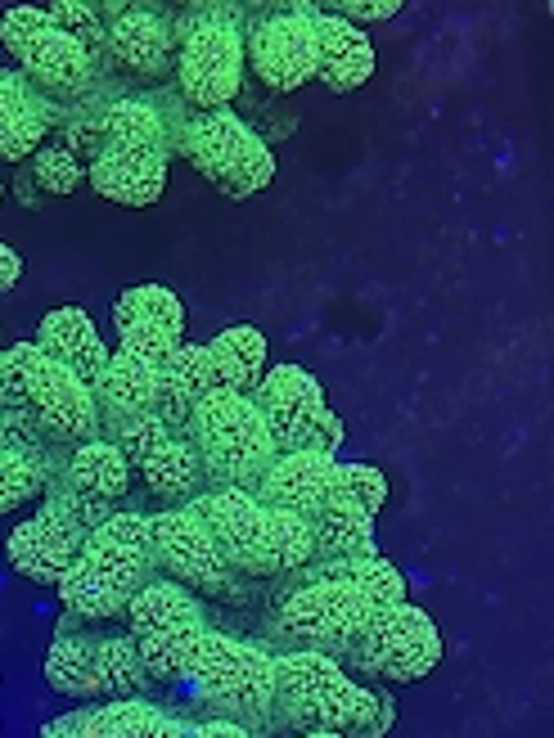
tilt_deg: -53.7
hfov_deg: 12.5
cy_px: 765
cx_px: 18
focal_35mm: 117
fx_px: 2497
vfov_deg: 16.4
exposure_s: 1/72
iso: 80
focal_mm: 6.86
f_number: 1.78
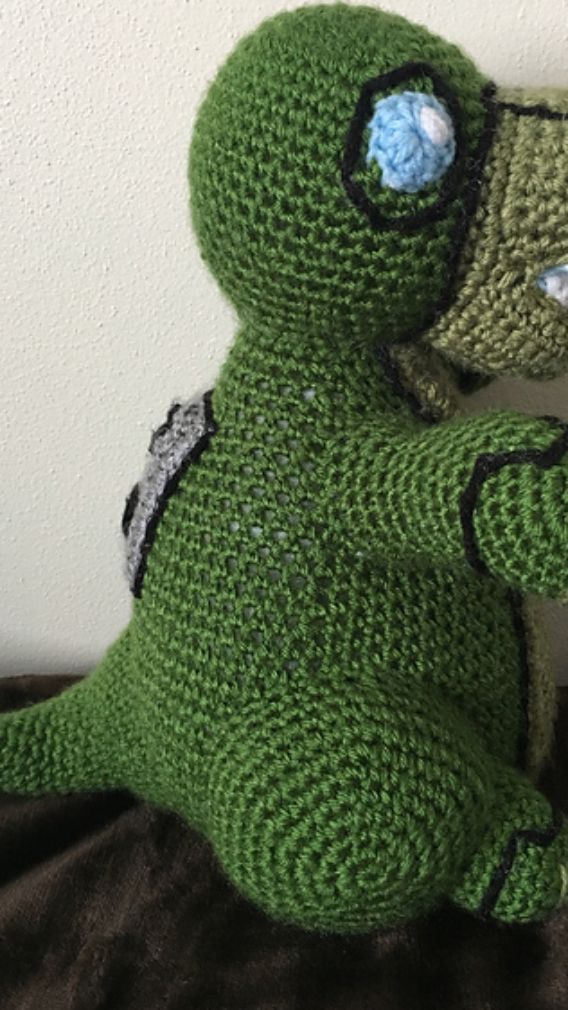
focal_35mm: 36
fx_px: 964
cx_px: 316
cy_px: 453
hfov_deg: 32.8
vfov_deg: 55.2
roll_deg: +2.3
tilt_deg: -21.1
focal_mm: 4.15
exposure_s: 1/10
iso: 80
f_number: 2.2
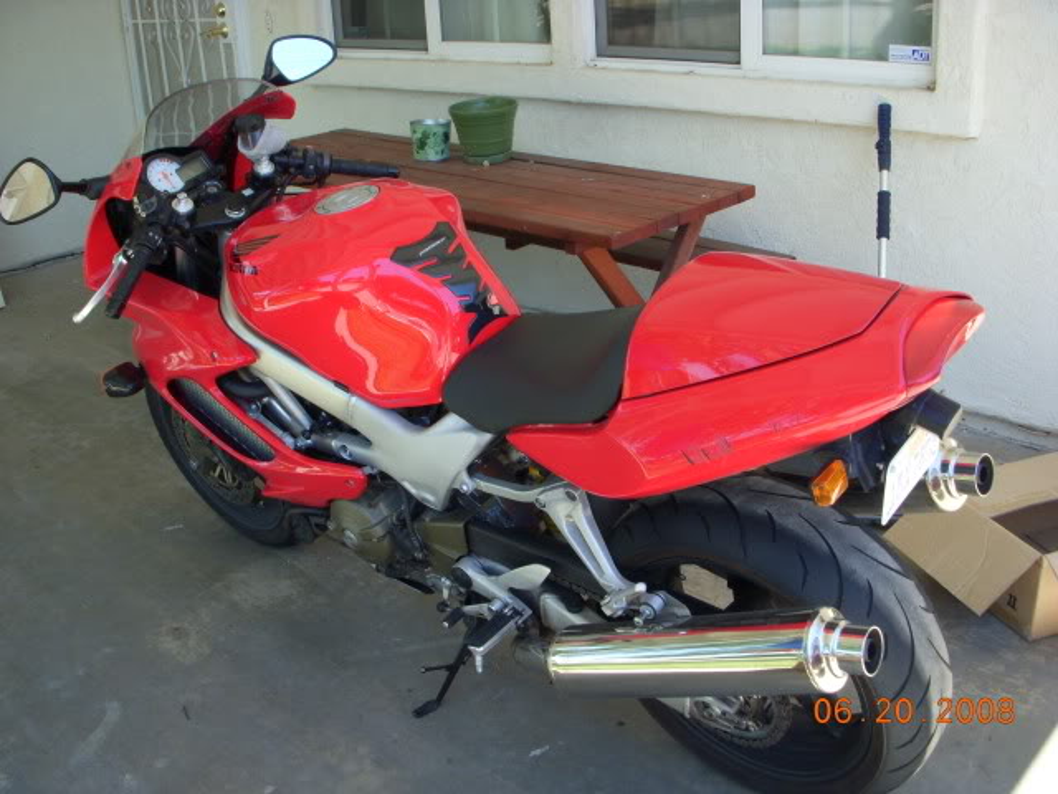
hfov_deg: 49.0
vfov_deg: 37.7
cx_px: 529
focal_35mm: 38
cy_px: 397
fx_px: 1161
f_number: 3.3
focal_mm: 6.3
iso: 100
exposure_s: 1/160
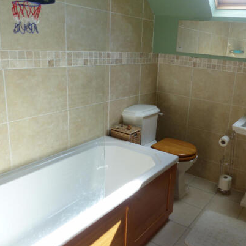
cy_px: 117
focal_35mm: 32
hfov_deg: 50.1
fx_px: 257
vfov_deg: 51.1
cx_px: 167
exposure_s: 1/80
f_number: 2.8
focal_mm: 4.5
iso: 100
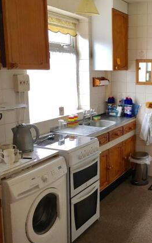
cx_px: 136
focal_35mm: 42
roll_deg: -0.8
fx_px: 278
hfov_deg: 29.3
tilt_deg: -10.6
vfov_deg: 47.2
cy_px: 120
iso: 50
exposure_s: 1/33
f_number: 2.2
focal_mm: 4.15
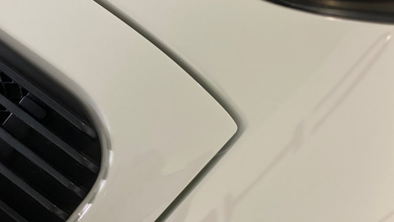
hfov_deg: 36.6
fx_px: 595
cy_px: 114
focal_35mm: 57
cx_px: 198
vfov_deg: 21.1
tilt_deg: -45.2
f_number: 2
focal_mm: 6
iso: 250
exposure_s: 1/40
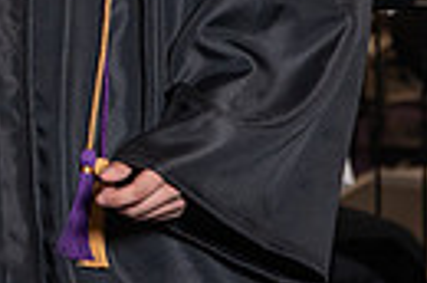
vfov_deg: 3.9
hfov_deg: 5.9
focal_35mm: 349
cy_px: -179
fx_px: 4129
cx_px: -187
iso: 1000
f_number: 5
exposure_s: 1/200
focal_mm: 78
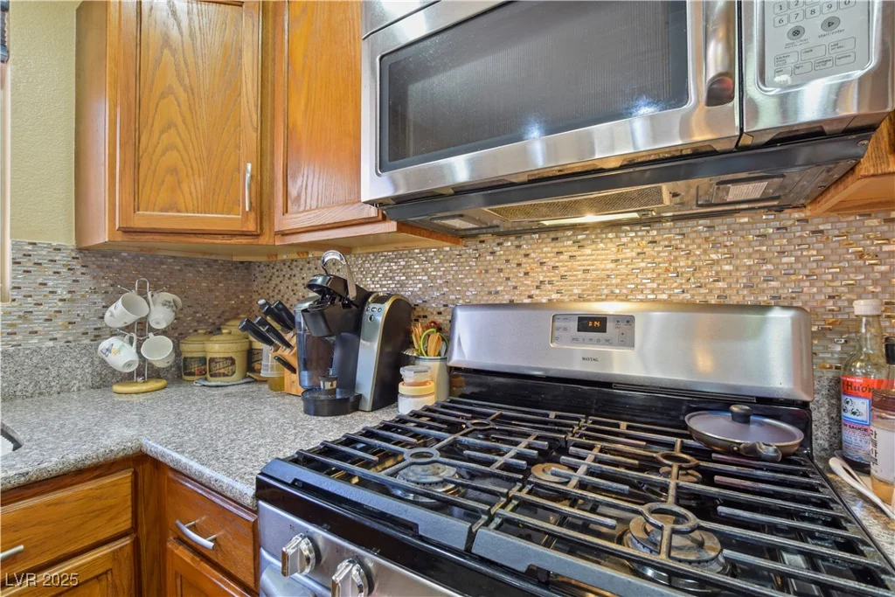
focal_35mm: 15
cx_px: 448
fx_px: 373
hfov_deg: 100.4
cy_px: 298
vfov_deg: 77.3
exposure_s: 1/2
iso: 400
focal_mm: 10
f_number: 8
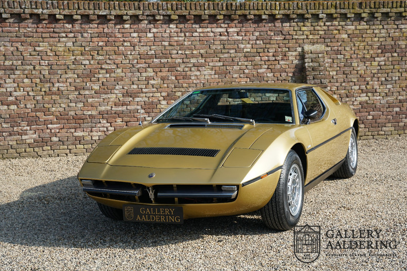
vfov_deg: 22.5
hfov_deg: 33.3
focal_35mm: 60
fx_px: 680
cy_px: 137
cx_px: 206
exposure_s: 1/125
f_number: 5.6
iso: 100
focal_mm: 59.2
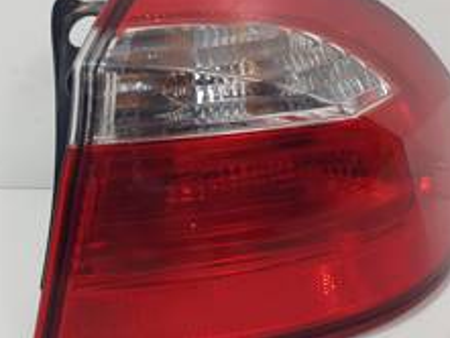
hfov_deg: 40.4
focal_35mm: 47
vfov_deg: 30.8
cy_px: 124
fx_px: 611
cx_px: 230
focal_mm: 4.2
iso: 40
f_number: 1.7
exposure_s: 1/306
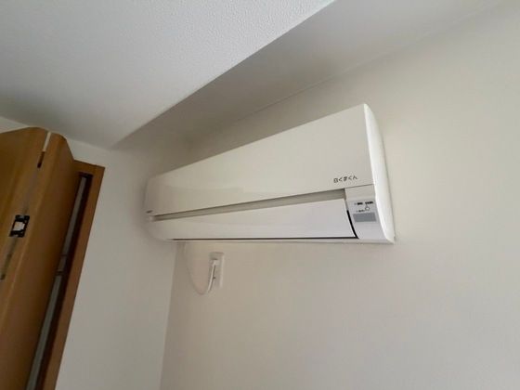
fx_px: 210
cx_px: 260
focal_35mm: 14
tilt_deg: +13.1
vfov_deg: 85.7
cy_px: 195
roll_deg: -1.6
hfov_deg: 102.1
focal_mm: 2.22
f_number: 2.2
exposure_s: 1/60
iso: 800
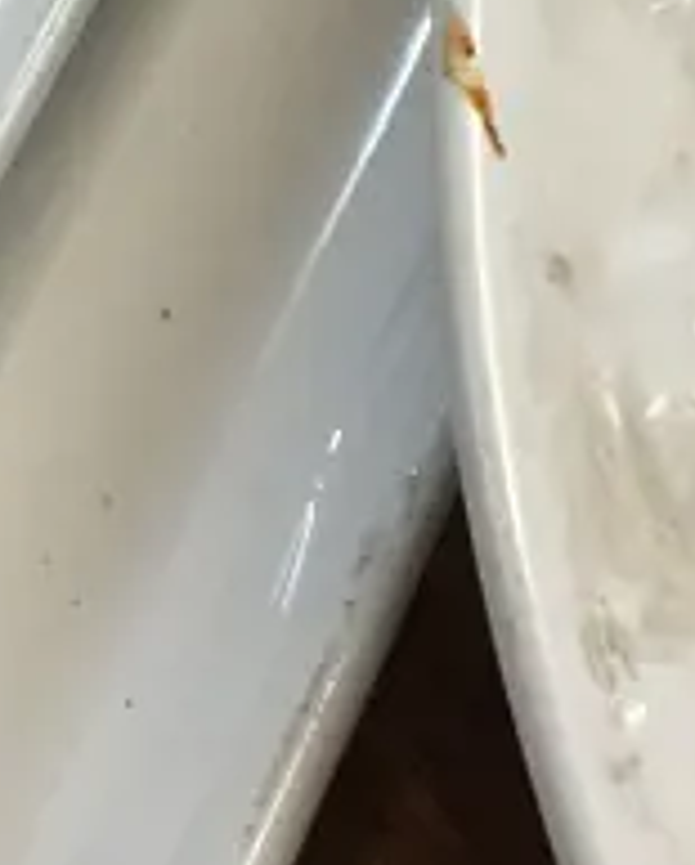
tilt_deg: -56.9
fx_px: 3848
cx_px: -126
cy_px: -287
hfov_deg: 10.2
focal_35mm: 150
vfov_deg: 12.4
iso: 40
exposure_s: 1/33
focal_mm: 4.15
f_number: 2.2
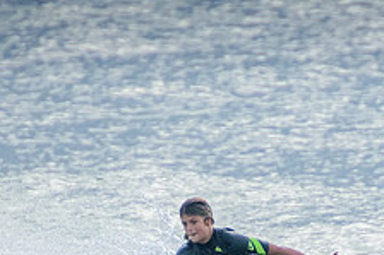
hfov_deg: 1.3
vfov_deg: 0.9
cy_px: 299
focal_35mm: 1557
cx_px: 286
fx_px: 16595
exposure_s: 1/2000
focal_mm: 400
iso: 450
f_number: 5.6
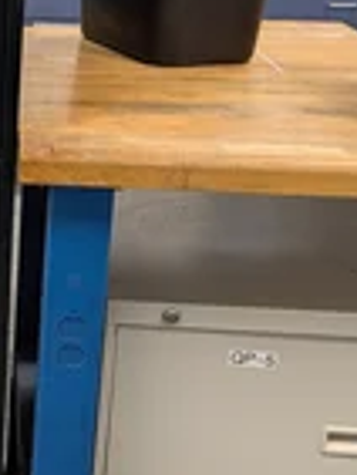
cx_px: -113
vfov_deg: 28.2
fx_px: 934
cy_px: 135
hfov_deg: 19.8
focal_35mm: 68
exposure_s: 1/120
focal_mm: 6.9
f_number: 1.68
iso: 298
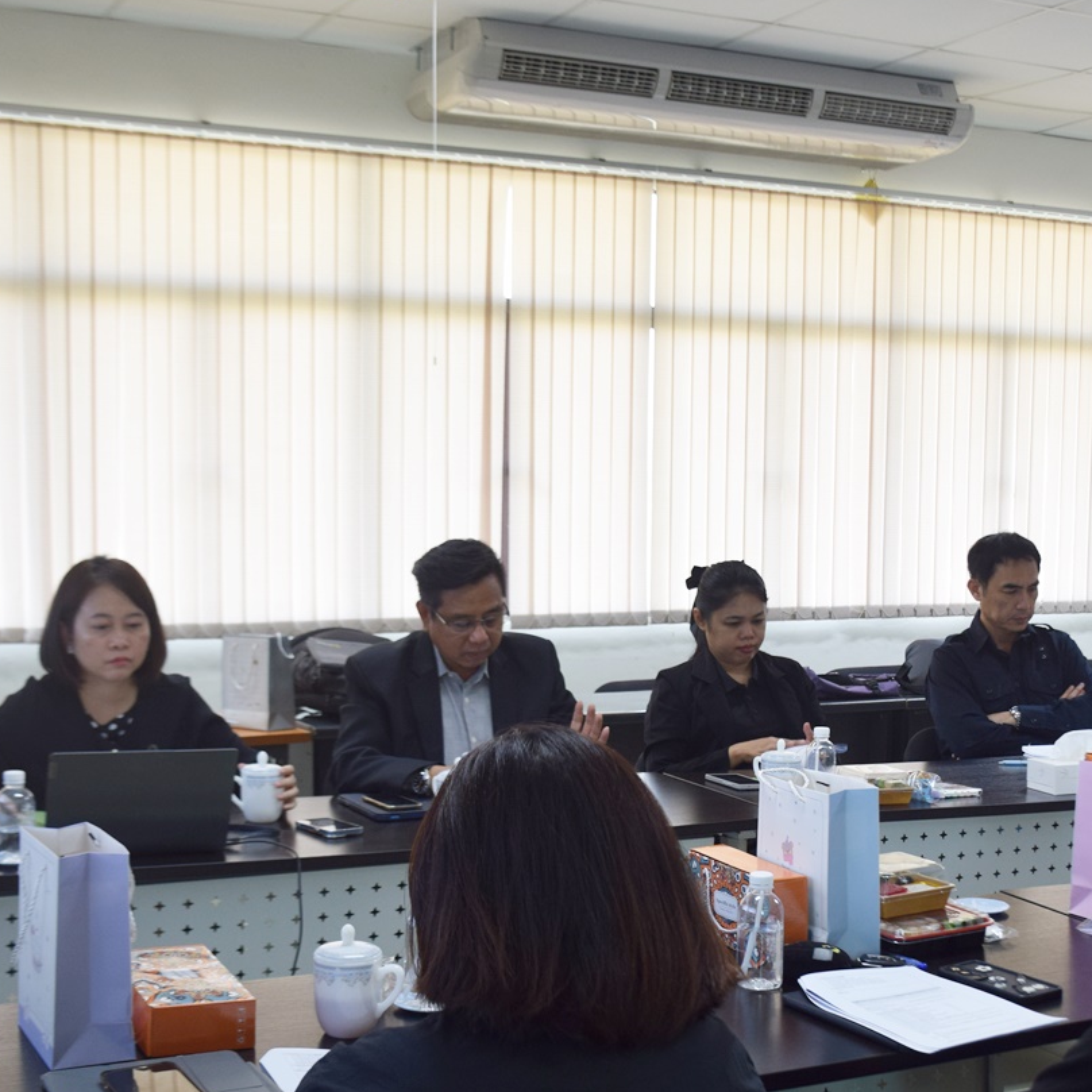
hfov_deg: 32.5
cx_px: 733
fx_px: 1856
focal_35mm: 52
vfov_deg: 32.7
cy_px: 660
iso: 400
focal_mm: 22
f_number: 4.5
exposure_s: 1/80
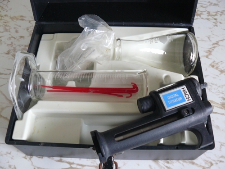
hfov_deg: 51.4
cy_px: 84
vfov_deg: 39.7
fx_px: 234
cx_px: 112
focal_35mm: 36
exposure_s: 1/6
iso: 200
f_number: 2.8
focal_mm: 6
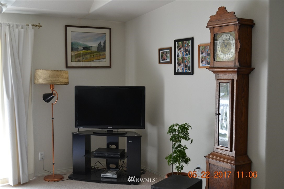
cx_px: 142
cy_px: 94
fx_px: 343
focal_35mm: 44
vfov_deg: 30.8
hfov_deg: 45.0
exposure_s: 1/40
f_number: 4.5
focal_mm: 29
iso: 400
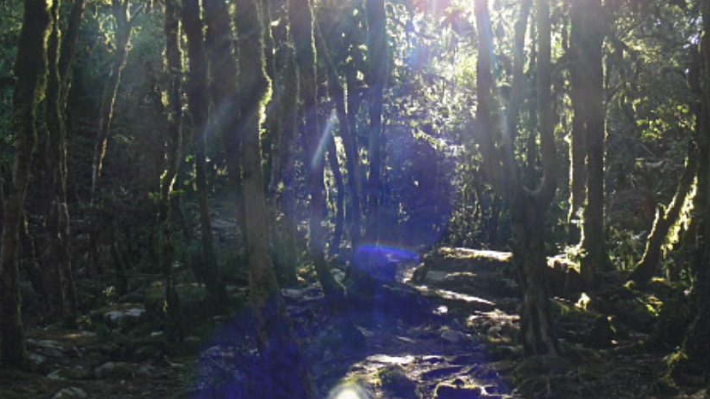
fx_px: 866
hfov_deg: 44.5
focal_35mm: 46
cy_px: 81
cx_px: 403
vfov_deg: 25.5
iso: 80
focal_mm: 7.4
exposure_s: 1/50
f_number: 4
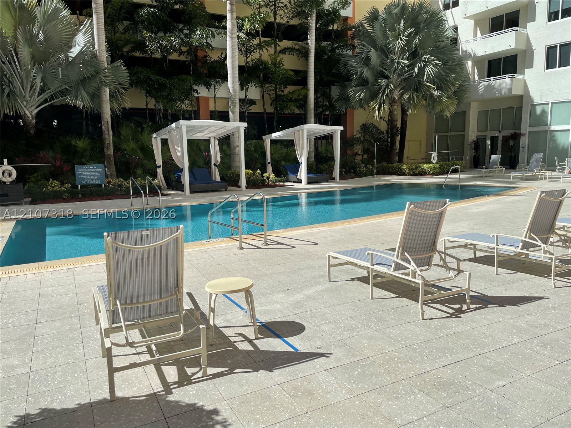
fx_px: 429
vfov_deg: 53.1
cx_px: 286
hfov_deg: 67.3
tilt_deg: -8.0
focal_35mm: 26
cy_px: 214
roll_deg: +1.0
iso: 32
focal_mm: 4.2
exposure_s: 1/4292
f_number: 1.6
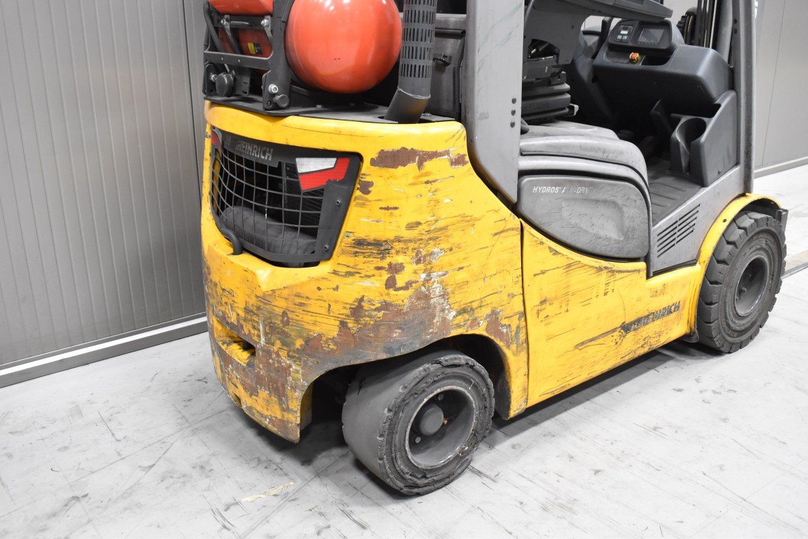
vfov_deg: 40.0
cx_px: 404
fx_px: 741
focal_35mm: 33
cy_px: 270
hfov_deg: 57.2
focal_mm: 22
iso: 1600
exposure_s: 1/20
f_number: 5
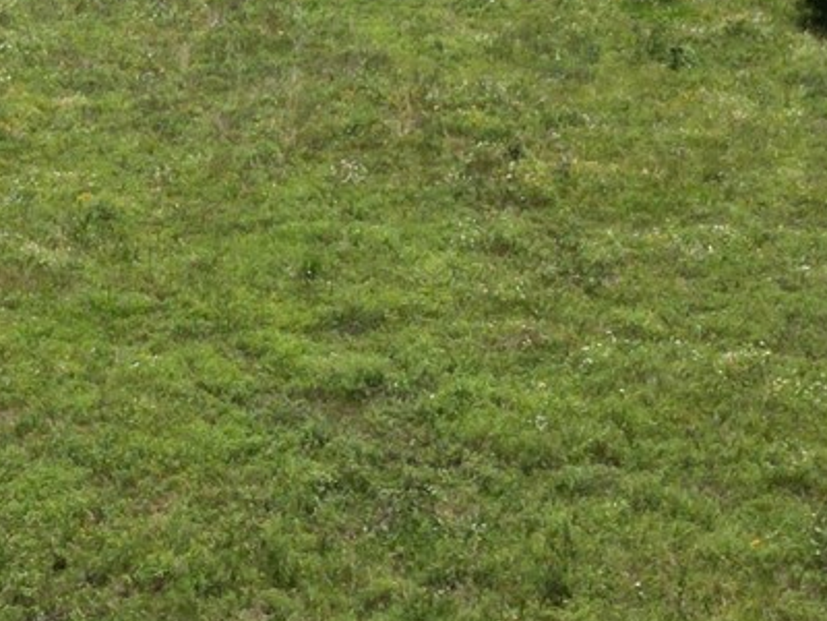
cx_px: 58
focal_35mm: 123
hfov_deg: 15.8
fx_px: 2939
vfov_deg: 12.0
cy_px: 201
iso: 100
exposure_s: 1/2500
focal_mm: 6.72
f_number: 1.7
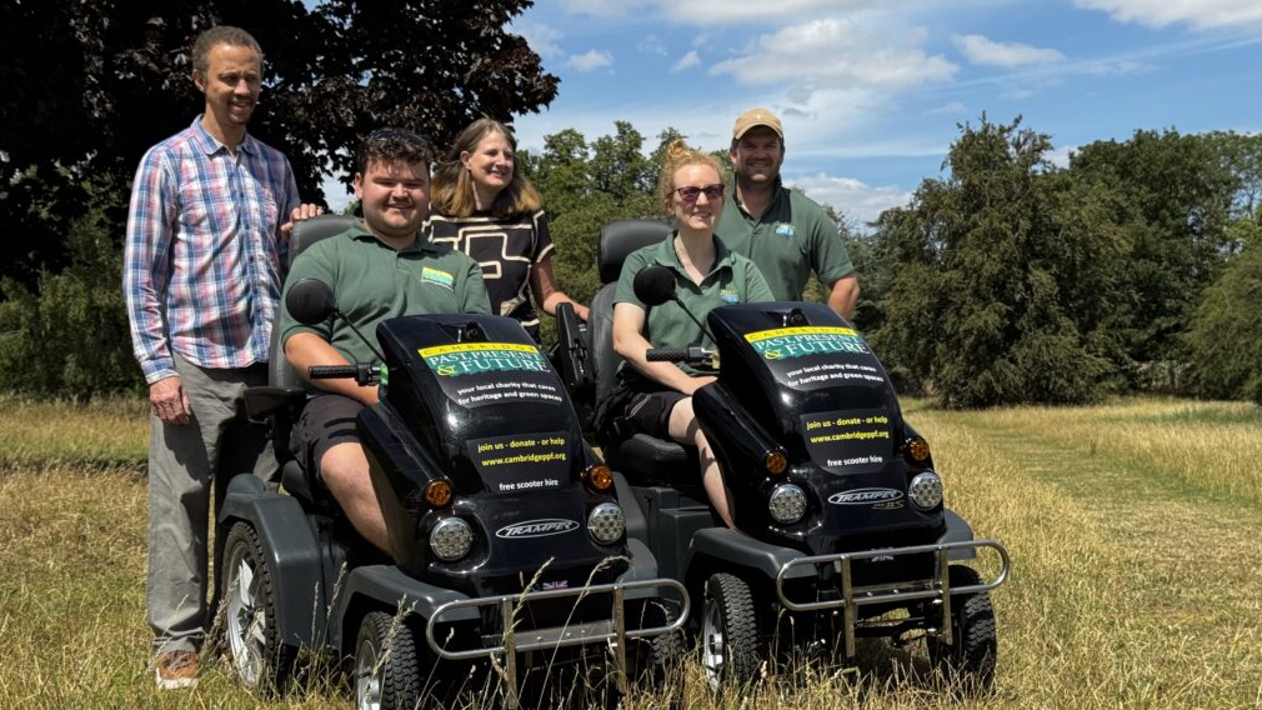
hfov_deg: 39.2
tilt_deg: -1.0
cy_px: 428
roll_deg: +0.7
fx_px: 1773
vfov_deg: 22.6
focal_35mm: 53
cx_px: 636
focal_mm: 6.76
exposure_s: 1/4049
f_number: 1.78
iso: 64
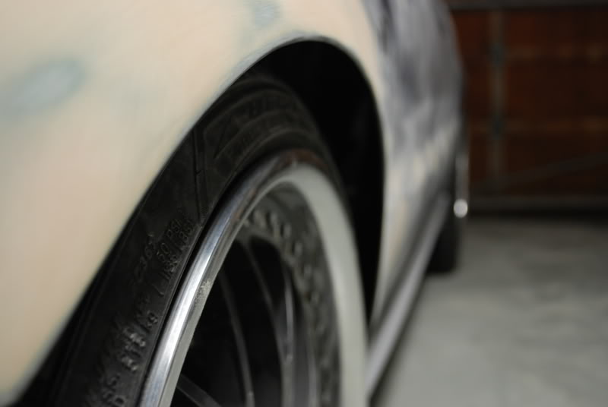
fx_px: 812
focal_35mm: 48
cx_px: 304
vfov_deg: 28.2
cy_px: 204
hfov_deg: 41.1
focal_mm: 32
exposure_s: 1/13
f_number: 5
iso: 400
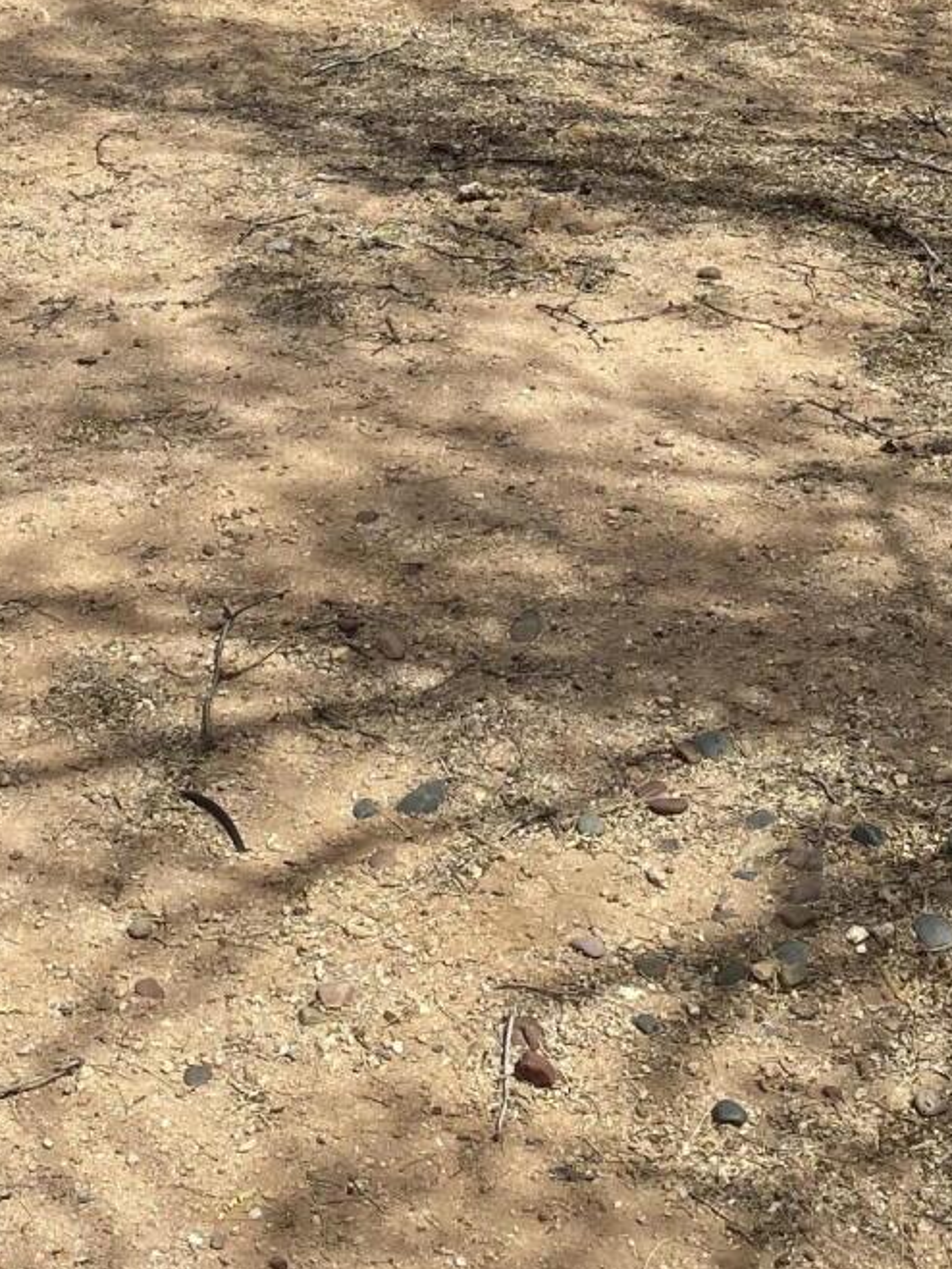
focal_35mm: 79
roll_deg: +1.4
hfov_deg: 18.7
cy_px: -247
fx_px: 2895
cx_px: 445
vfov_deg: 22.7
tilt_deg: -9.6
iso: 32
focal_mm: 4.25
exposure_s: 1/5025
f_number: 1.8
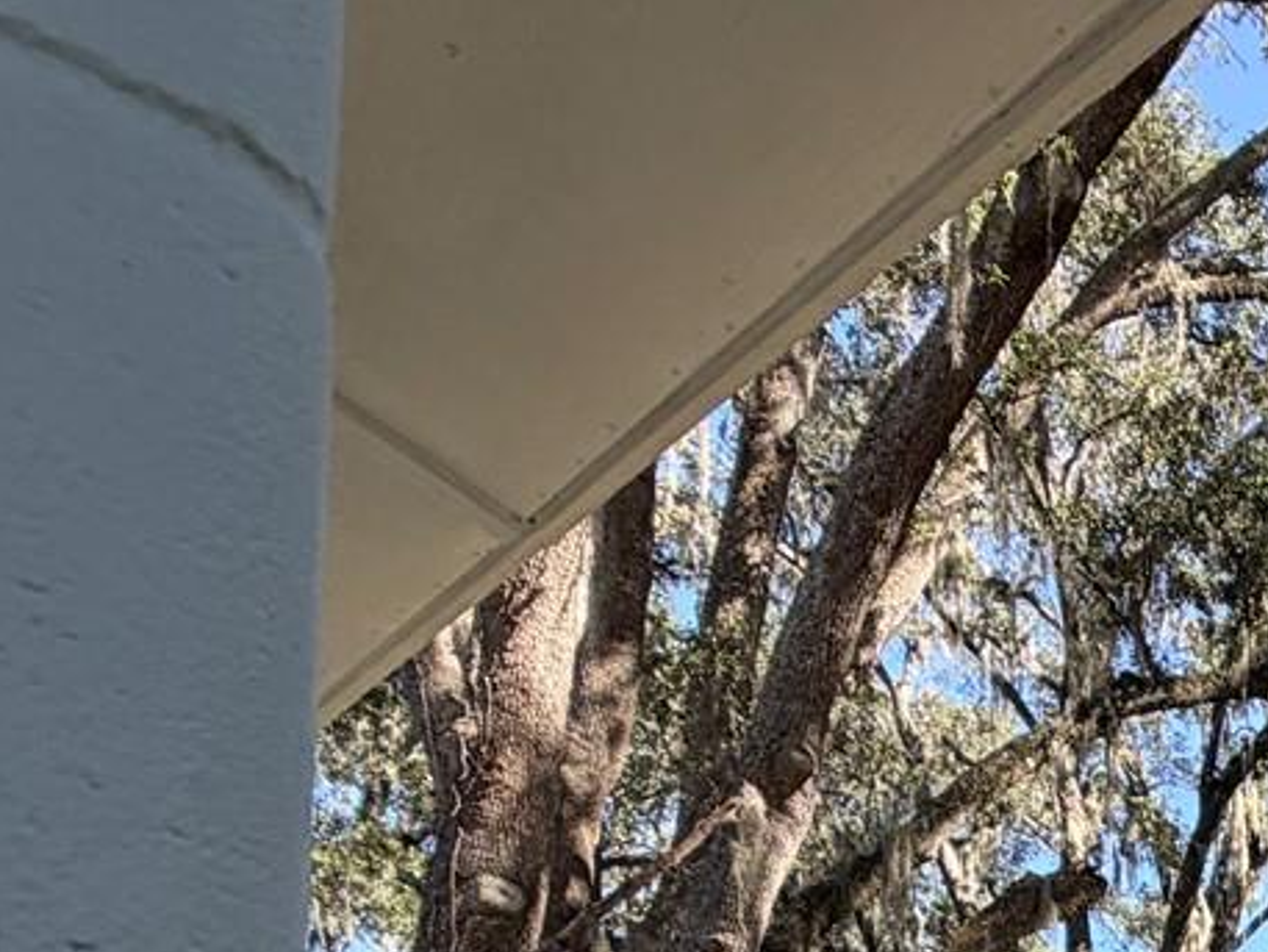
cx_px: 1853
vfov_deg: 24.0
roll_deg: +1.3
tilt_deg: +3.3
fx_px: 1795
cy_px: 1396
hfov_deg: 27.9
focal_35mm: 49
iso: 50
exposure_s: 1/300
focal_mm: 2.22
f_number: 2.2
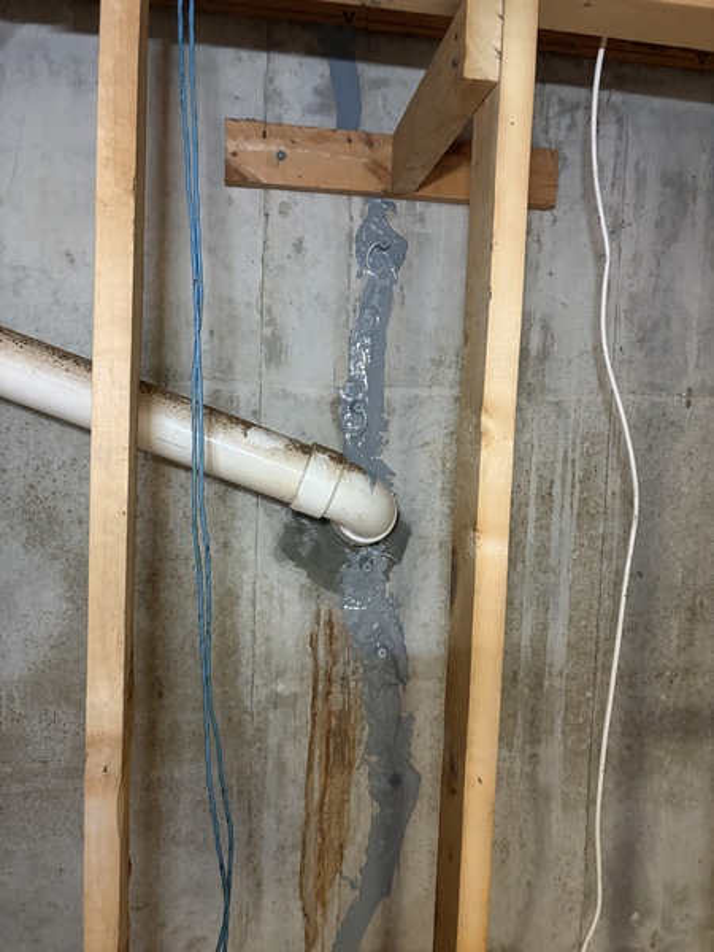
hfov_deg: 53.1
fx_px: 715
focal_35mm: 26
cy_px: 476
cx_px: 357
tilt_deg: -3.0
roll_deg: -2.2
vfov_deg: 67.3
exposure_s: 1/40
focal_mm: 5.96
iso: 500
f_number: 1.6
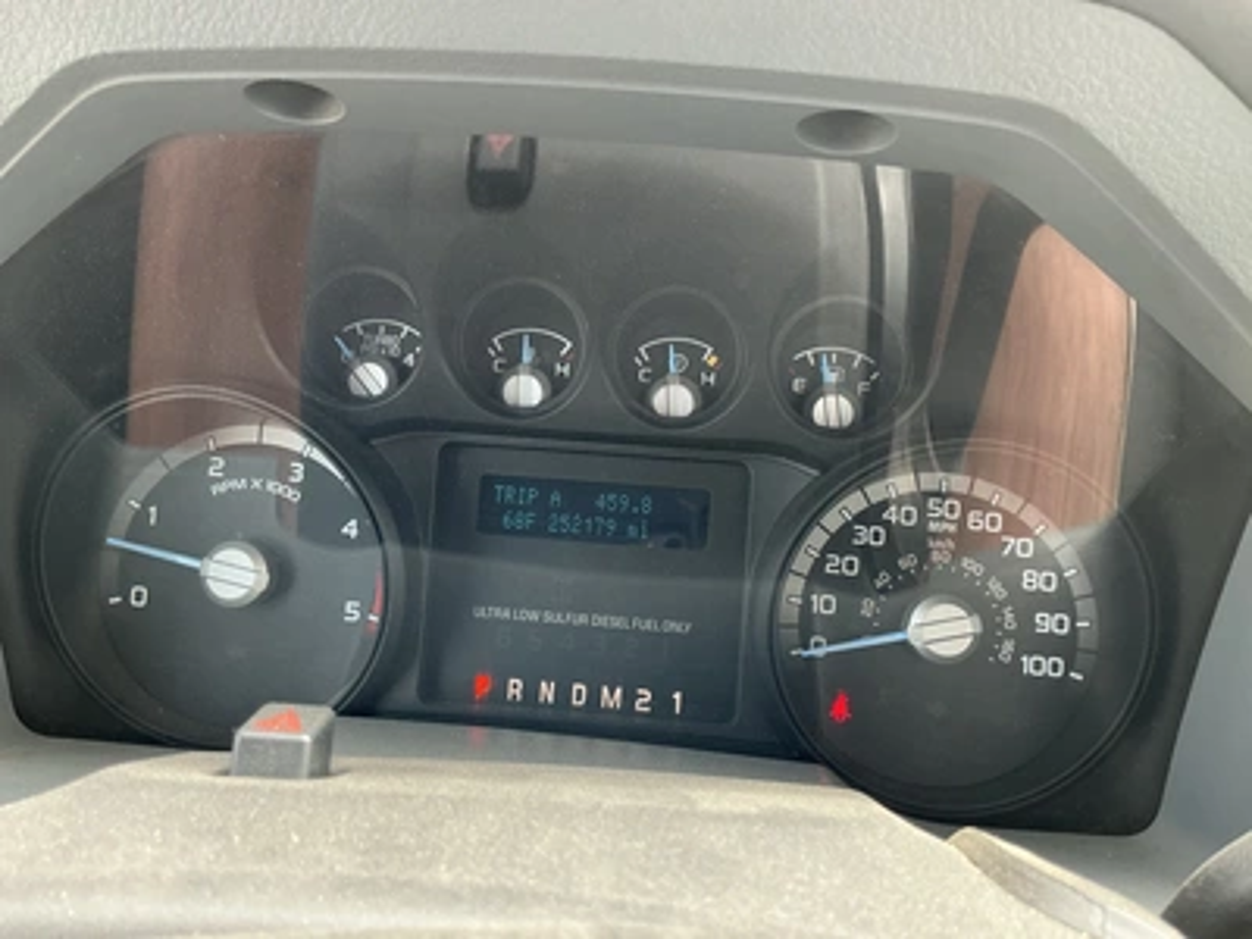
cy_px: 470
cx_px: 626
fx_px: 1013
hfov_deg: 63.4
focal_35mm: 28
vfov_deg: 49.7
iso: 64
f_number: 1.8
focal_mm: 3
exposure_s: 1/107
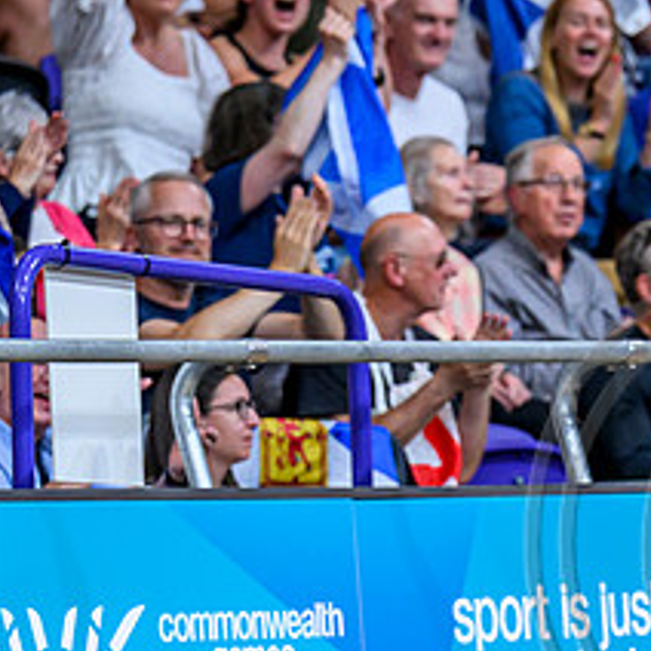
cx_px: 915
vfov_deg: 3.6
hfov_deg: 3.6
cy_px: 604
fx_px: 10383
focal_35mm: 488
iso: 2000
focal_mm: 165
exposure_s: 1/2000
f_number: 3.5
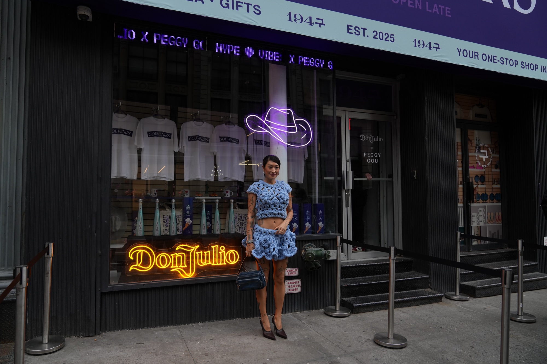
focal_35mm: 24
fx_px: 365
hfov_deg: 73.7
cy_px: 182
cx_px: 274
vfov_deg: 53.1
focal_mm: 24
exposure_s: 1/640
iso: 500
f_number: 2.8
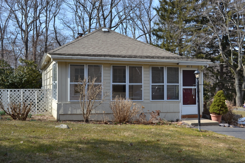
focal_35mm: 45
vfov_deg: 29.9
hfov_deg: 43.6
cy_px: 82
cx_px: 122
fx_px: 306
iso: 100
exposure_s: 1/200
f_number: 7.1
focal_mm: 30
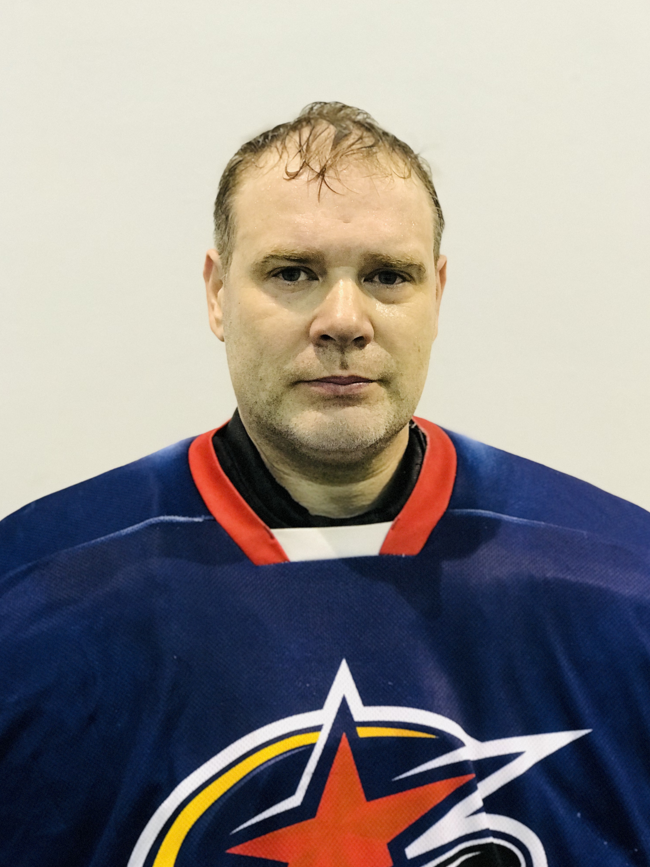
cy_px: 431
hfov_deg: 25.2
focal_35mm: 58
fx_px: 1452
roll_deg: -0.6
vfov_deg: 33.2
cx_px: 323
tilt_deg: -6.5
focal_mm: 6.6
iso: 500
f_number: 2.8
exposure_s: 1/50
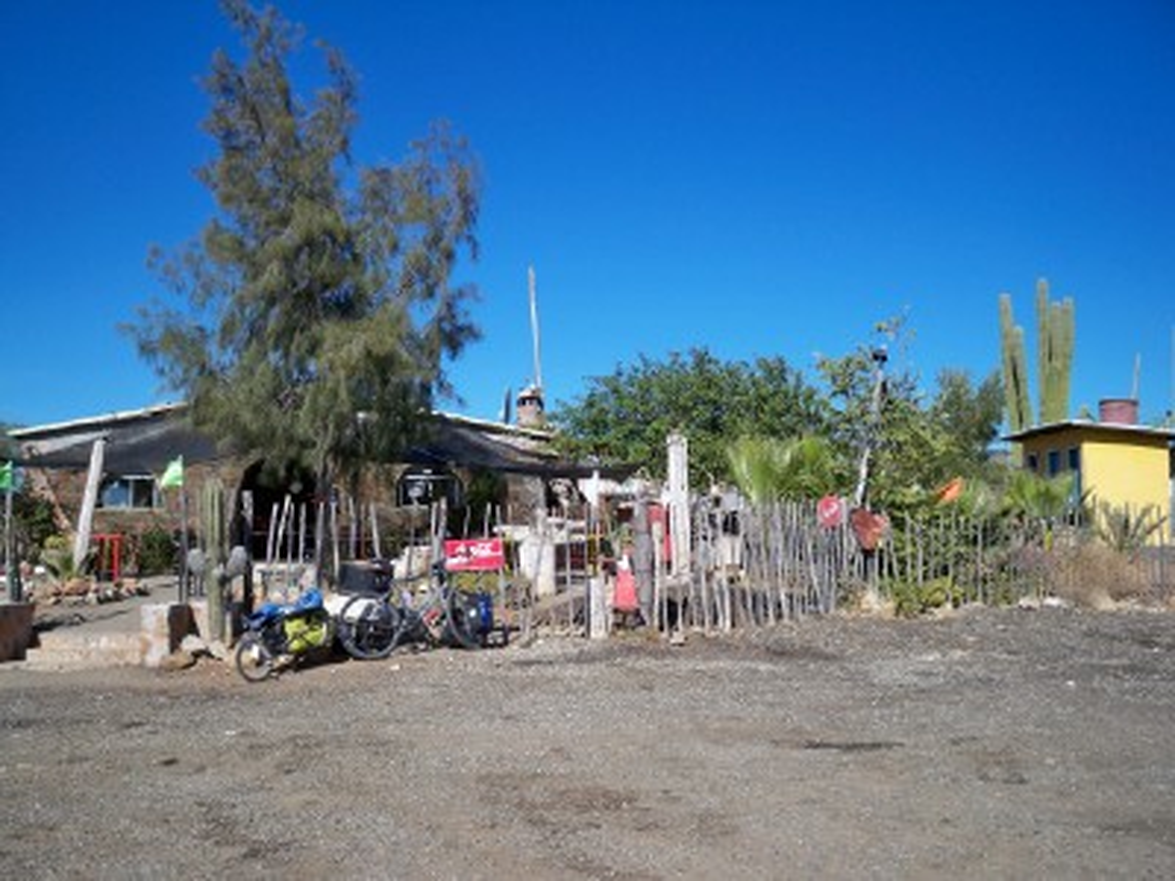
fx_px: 1188
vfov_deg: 40.7
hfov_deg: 52.6
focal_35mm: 35
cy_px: 440
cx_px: 588
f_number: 4.7
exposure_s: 1/400
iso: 64
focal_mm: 6.3
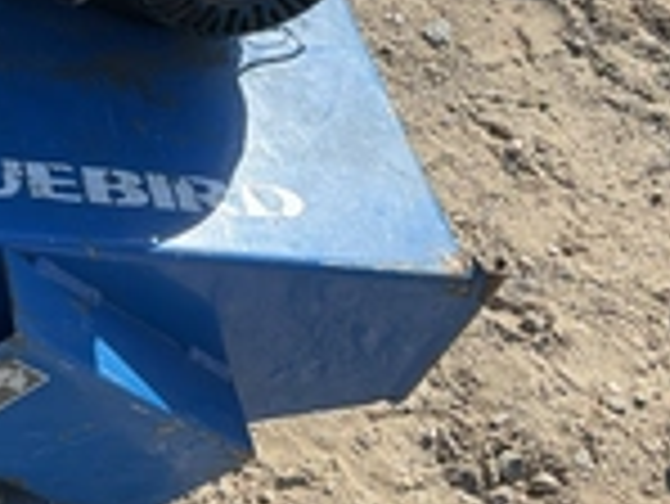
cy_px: -18
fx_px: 1511
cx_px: 18
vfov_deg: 18.4
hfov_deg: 24.0
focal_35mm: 78
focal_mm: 3
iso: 25
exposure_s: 1/1015
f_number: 1.8
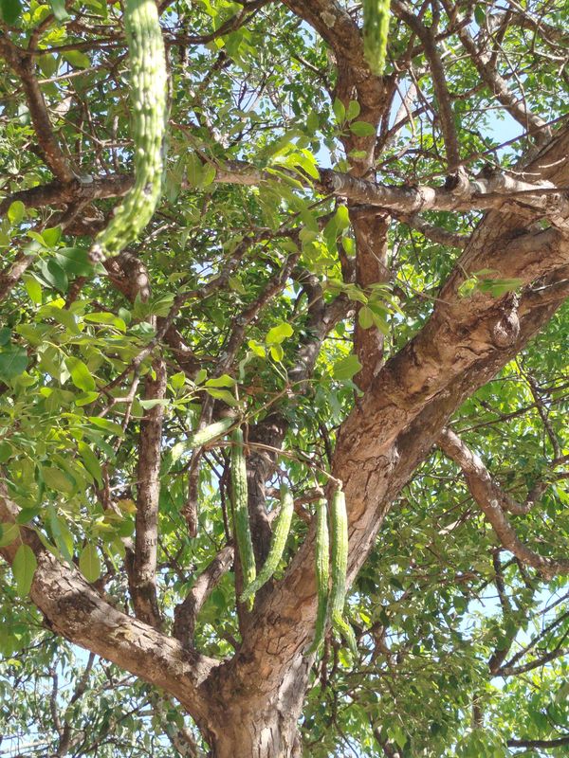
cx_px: 284
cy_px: 379
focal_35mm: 72
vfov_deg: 27.0
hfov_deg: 20.4
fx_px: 1578
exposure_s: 1/156
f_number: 1.7
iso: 50
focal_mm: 5.31
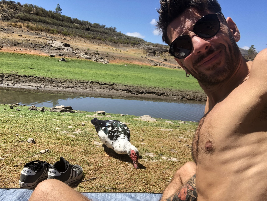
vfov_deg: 44.2
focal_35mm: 32
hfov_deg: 56.8
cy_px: 100
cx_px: 134
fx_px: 247
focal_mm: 2.87
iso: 20
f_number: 2.2
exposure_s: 1/456
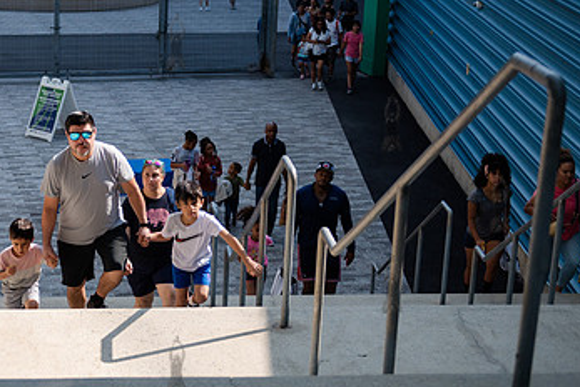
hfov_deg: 24.8
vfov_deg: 17.1
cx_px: 91
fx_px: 1290
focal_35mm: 80
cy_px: 213
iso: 400
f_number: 2.8
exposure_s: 1/3200
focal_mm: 38
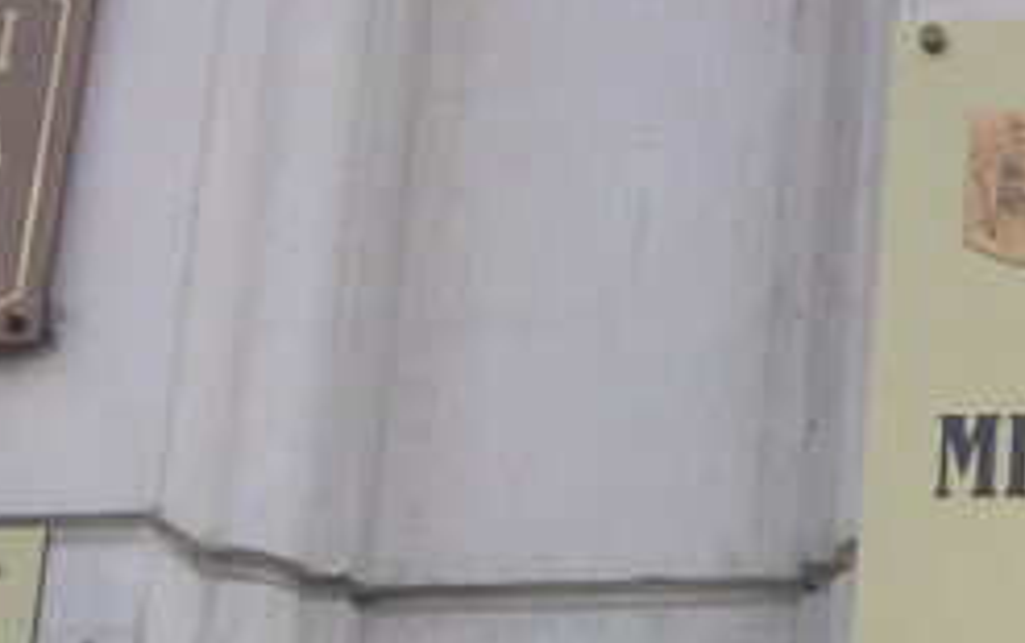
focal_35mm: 125
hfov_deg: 15.4
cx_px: 1527
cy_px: 452
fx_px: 3496
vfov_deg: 10.5
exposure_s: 1/135
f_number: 5.6
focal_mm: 5.8
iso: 100
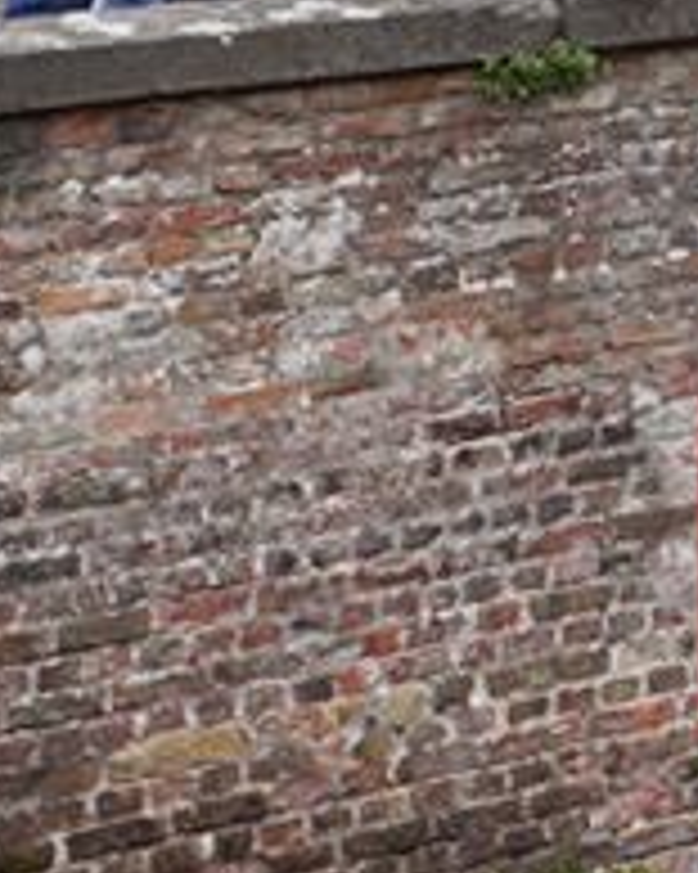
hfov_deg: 5.8
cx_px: 2742
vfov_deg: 7.9
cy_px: -994
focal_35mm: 232
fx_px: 5996
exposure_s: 1/100
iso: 100
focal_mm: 24
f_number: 8
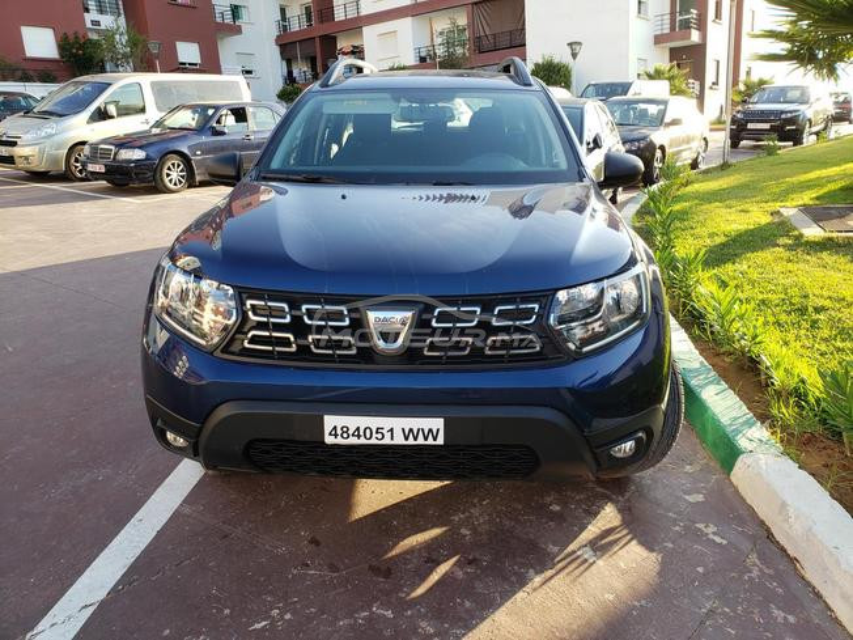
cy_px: 320
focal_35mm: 26
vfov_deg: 53.1
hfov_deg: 67.3
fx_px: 641
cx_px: 426
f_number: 2.4
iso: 50
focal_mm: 4.3
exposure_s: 1/160
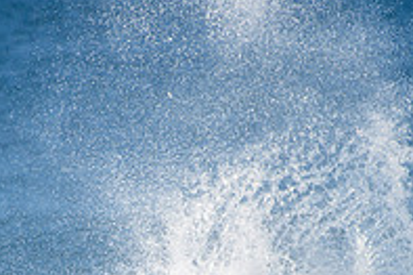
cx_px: 167
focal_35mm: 1589
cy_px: 345
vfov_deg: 0.9
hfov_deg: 1.3
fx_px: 18214
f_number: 5.6
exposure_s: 1/2000
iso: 450
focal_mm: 500
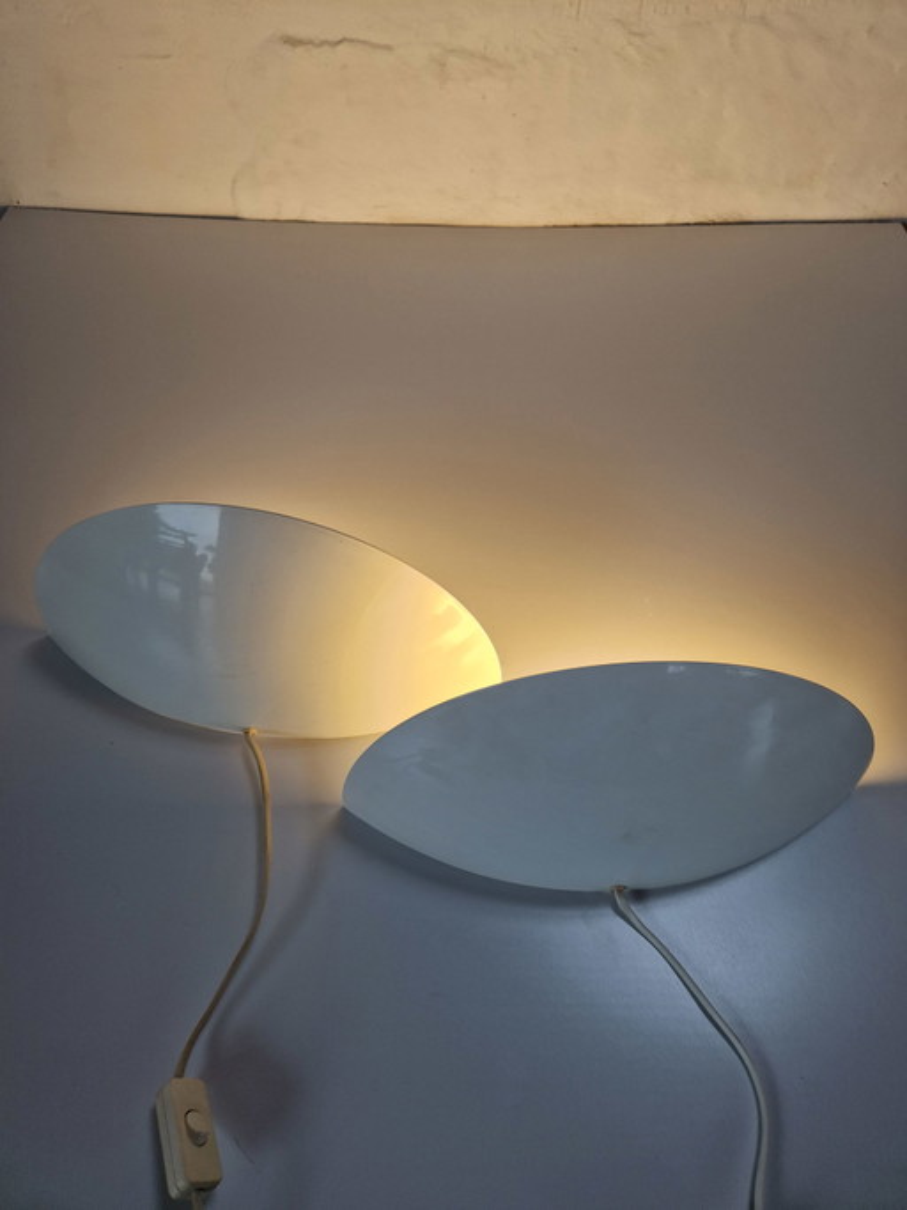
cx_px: 454
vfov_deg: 73.9
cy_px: 605
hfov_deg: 58.9
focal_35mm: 23
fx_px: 804
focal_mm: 5.4
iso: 50
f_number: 1.8
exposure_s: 1/100
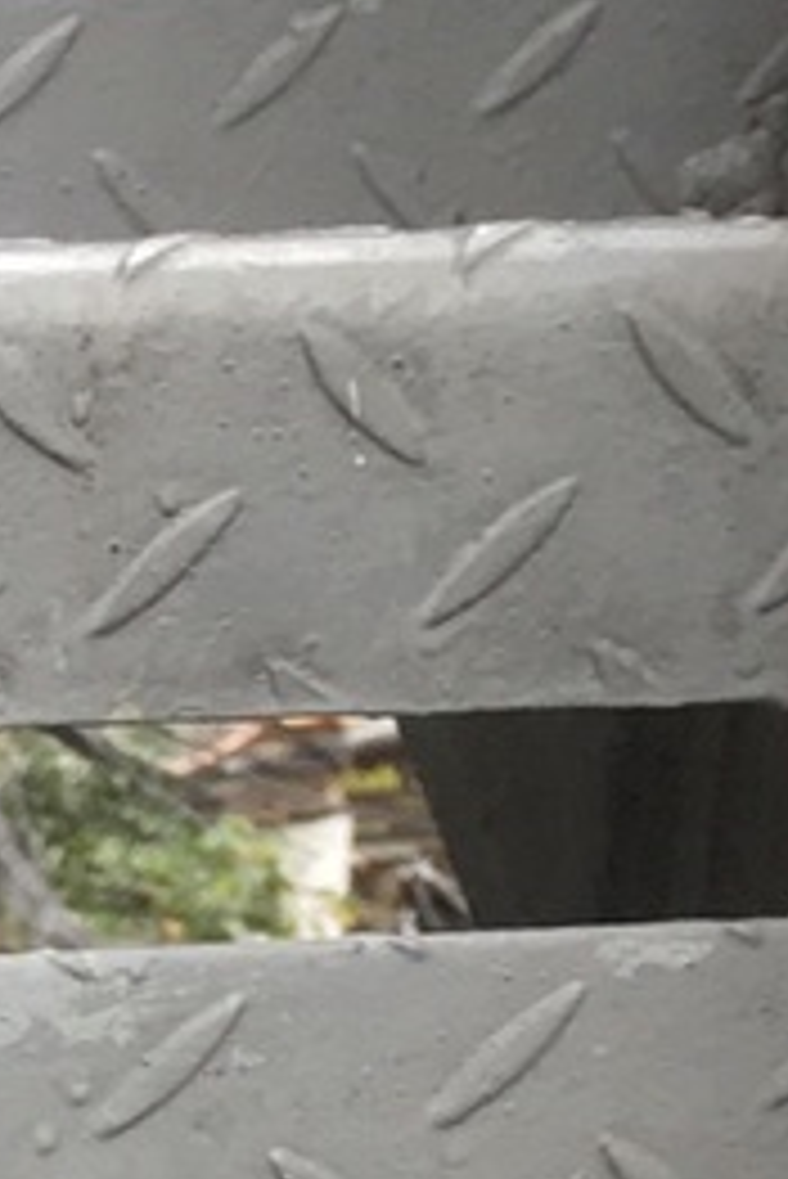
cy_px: 2403
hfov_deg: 6.7
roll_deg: +2.8
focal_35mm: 184
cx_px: -1693
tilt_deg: -14.7
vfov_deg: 10.3
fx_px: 6033
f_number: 2.2
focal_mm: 4.15
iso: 25
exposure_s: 1/100
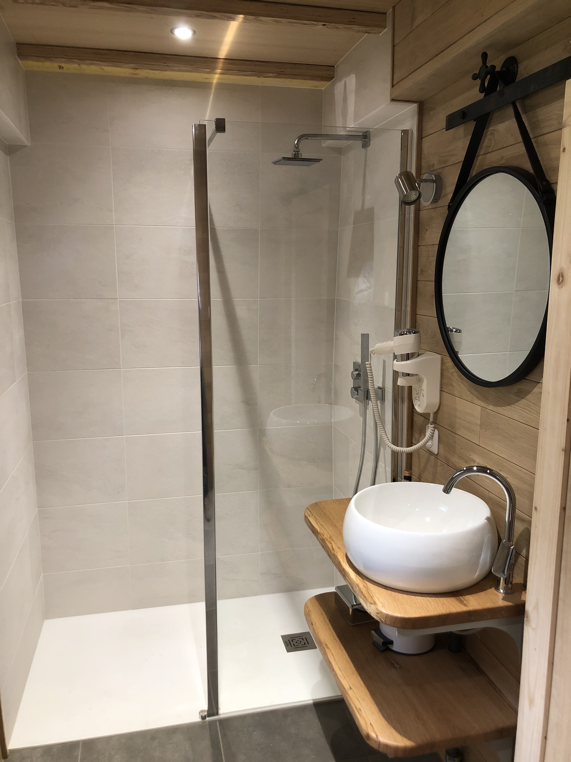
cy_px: 381
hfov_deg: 49.7
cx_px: 286
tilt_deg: -9.6
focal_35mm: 28
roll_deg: +0.2
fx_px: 616
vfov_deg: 63.4
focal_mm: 4
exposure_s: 1/20
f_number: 1.8
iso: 40
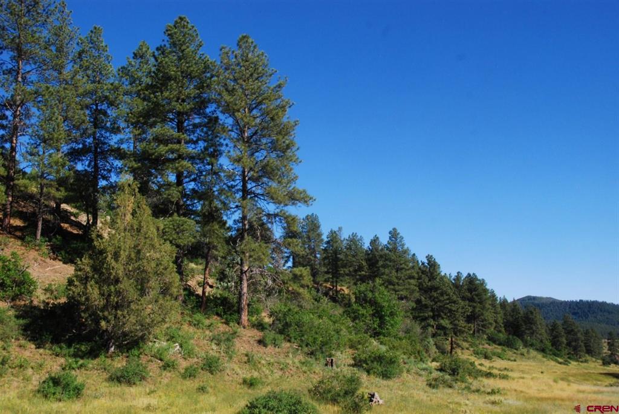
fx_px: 620
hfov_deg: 53.1
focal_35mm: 36
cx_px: 310
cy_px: 207
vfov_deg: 37.0
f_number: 10
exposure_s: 1/400
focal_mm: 24
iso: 400
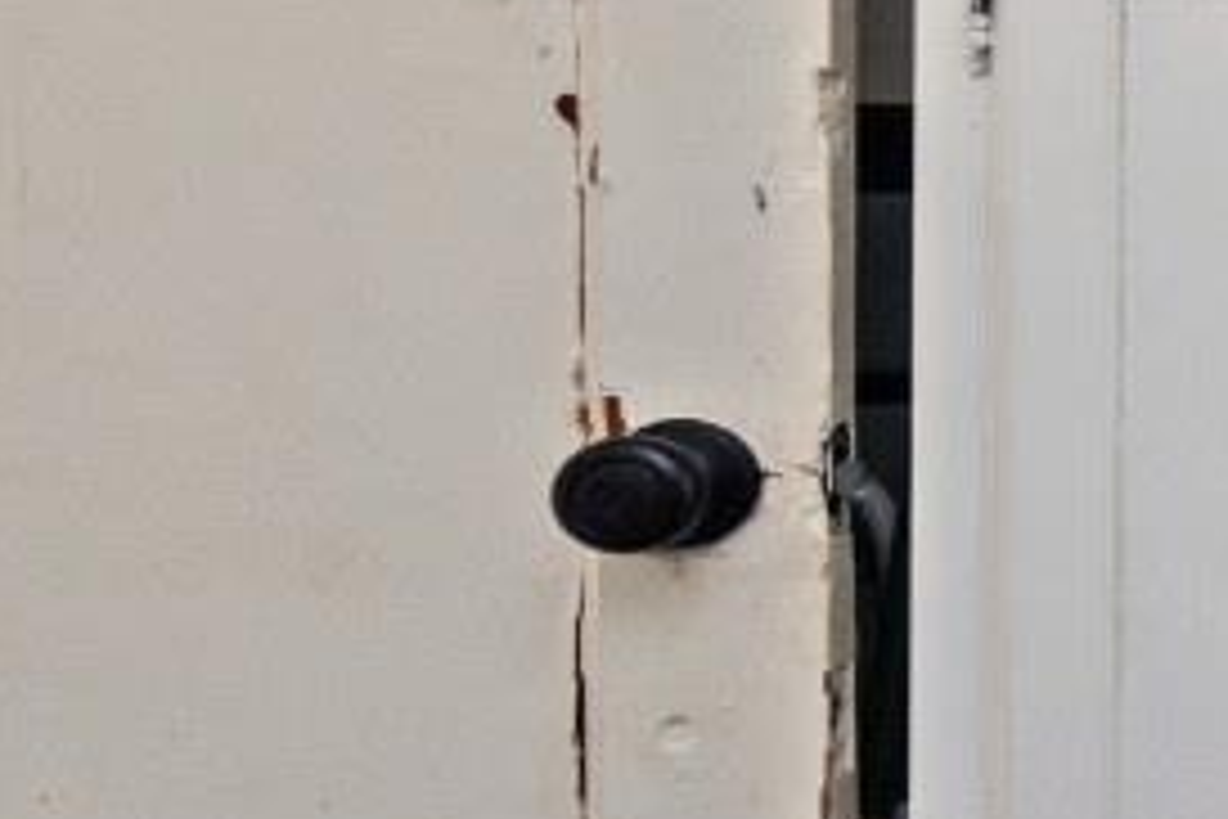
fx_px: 2626
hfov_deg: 13.8
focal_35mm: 77
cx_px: 3185
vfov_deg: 17.6
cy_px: 184
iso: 200
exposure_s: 1/100
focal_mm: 14
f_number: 5.6
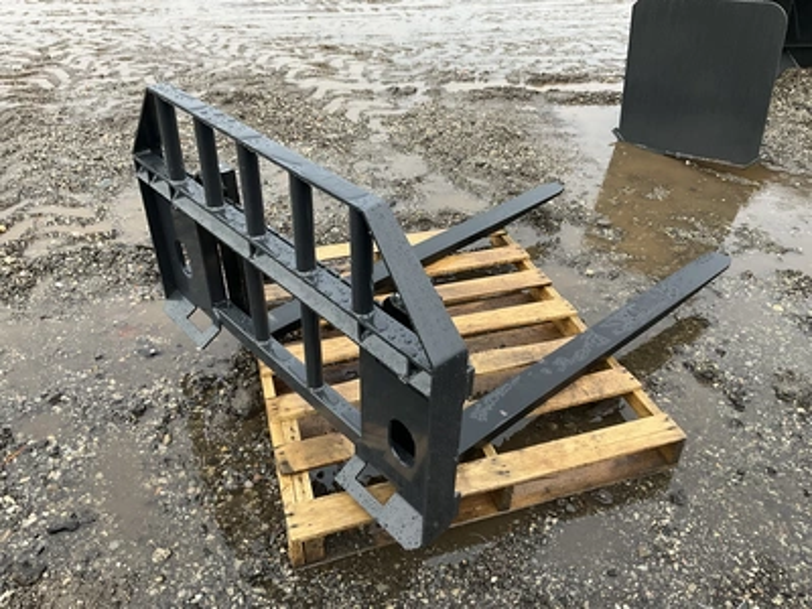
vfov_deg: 48.2
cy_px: 304
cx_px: 406
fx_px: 680
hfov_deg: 61.7
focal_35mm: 29
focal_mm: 3
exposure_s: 1/110
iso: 64
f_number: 1.8
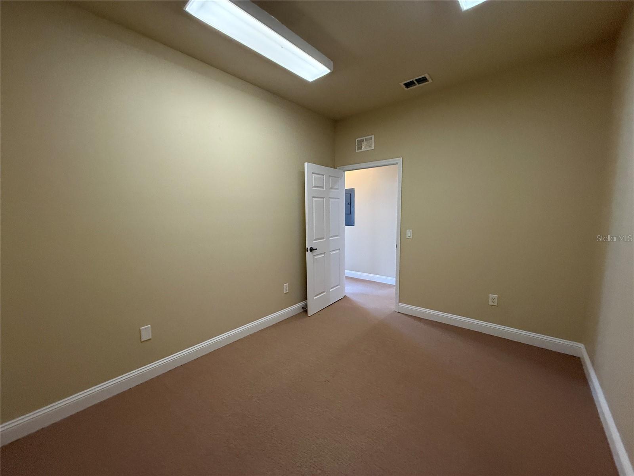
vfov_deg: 85.7
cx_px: 317
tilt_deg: -5.3
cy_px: 238
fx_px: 256
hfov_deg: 102.1
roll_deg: +1.9
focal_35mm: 14
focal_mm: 2.22
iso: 400
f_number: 2.2
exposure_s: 1/60
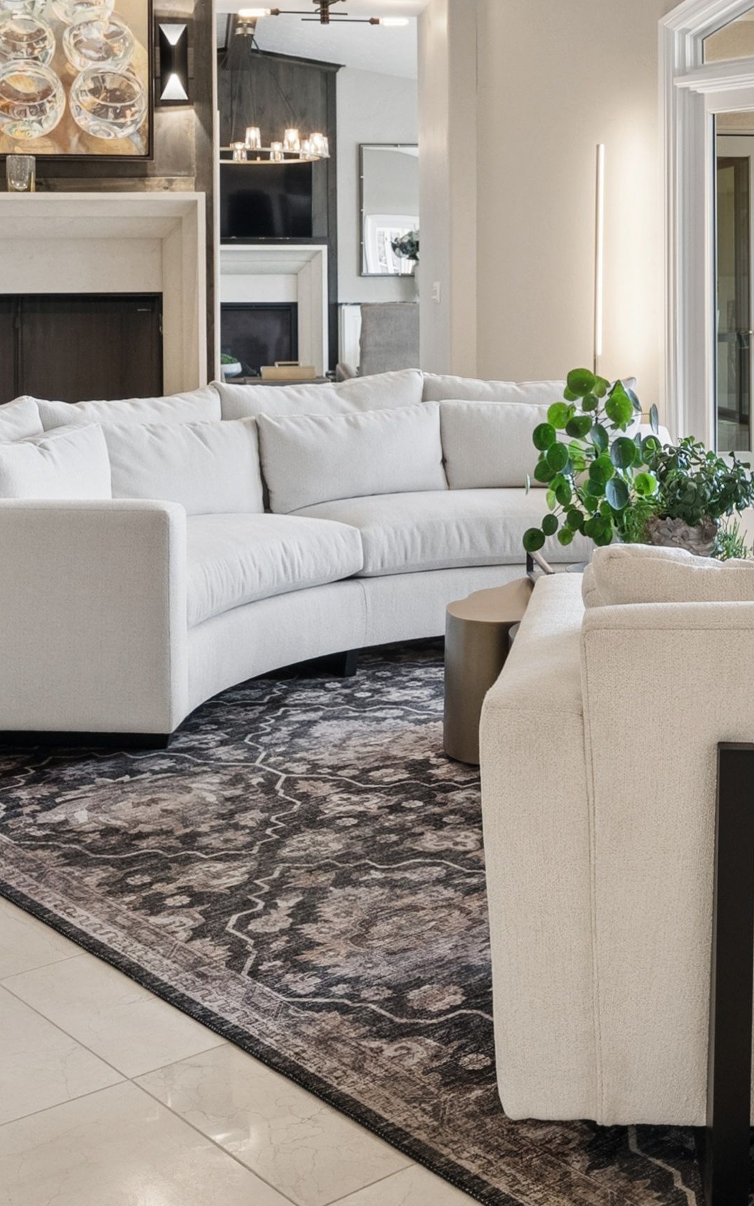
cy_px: 309
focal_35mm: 48
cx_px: 461
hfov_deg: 26.8
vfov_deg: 40.7
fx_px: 1577
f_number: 8
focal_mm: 19
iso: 640
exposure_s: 1/30
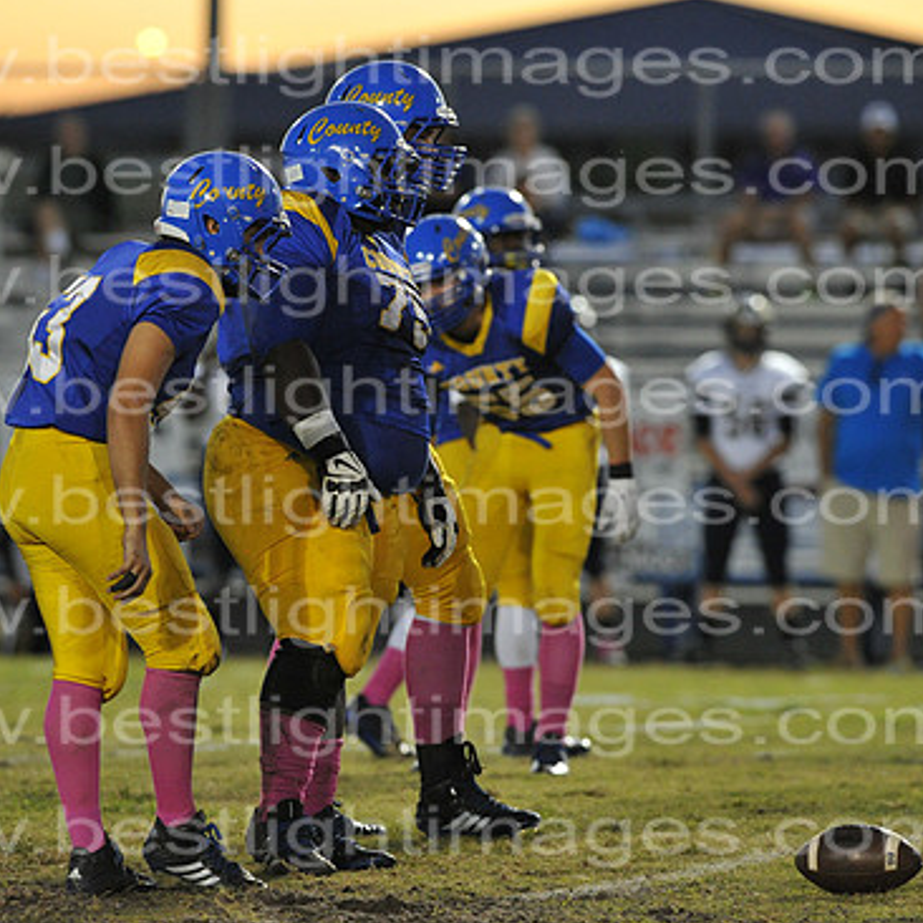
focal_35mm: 404
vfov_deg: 4.3
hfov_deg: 4.3
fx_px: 12187
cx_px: 386
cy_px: 451
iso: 5000
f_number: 4.5
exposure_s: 1/500
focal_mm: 300
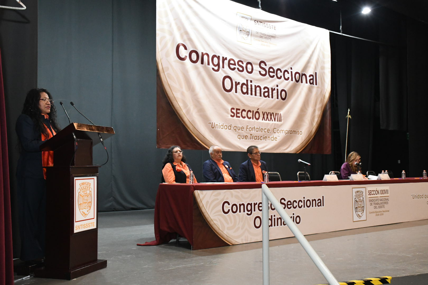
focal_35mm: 39
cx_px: 214
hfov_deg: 49.6
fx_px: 464
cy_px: 142
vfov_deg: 34.2
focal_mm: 26
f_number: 5.6
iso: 5000
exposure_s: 1/100
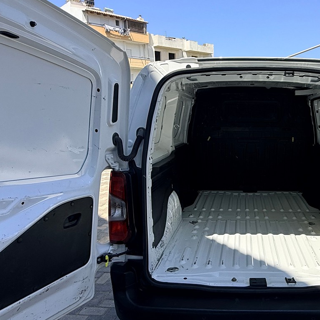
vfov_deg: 52.4
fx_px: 324
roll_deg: -0.4
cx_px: 244
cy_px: 176
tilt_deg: -11.9
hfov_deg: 50.2
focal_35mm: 31
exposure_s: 1/1399
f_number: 2.2
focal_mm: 2.22
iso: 80
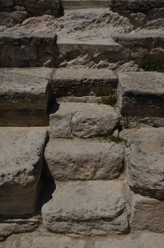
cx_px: 82
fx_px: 268
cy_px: 124
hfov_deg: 34.1
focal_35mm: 39
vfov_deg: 49.6
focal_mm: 26
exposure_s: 1/640
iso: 100
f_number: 13
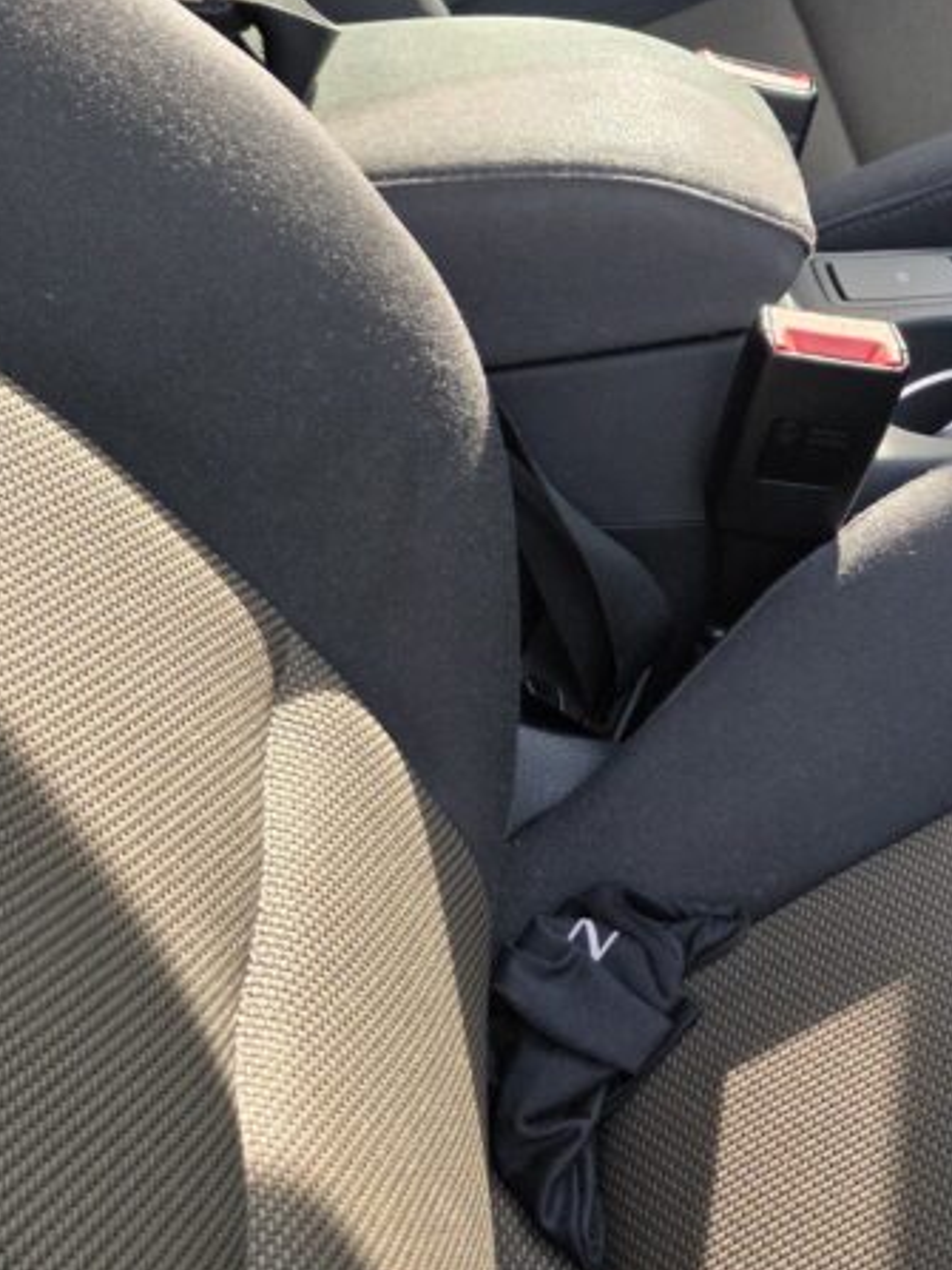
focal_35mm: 72
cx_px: 1401
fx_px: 2641
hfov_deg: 18.3
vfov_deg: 25.8
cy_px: 17
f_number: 1.7
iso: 32
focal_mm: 6.3
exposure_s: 1/359
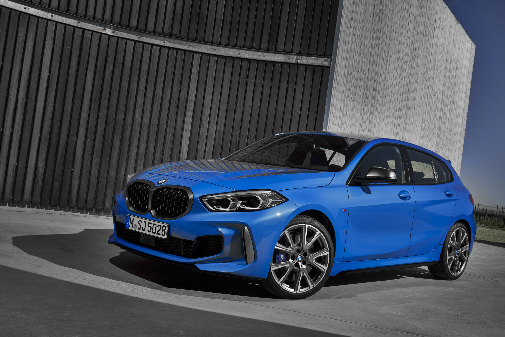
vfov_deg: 32.6
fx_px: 575
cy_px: 168
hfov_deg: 47.4
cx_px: 252
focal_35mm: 41
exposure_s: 1/250
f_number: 9
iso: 100
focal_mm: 41
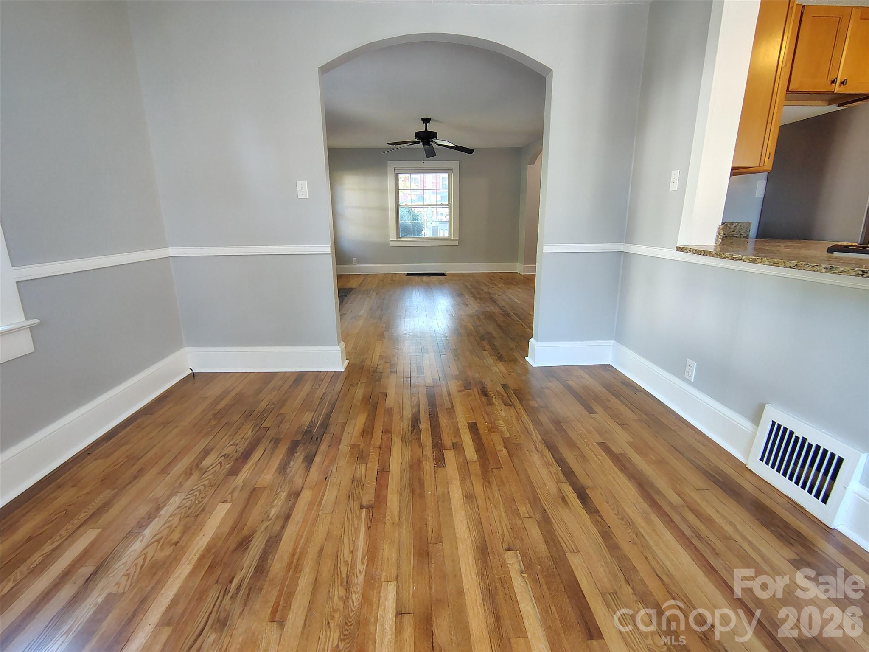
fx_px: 402
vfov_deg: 78.1
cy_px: 326
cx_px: 434
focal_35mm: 16
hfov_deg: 94.5
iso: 416
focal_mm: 2.13
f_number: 2.2
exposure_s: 1/24
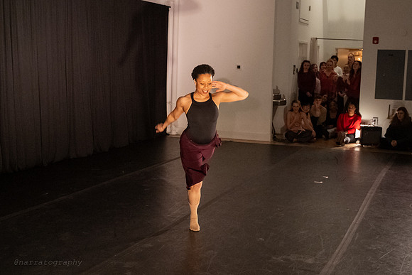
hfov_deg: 37.6
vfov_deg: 25.6
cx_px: 205
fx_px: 604
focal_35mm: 53
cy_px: 144
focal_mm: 34
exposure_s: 1/320
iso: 6400
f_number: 3.2
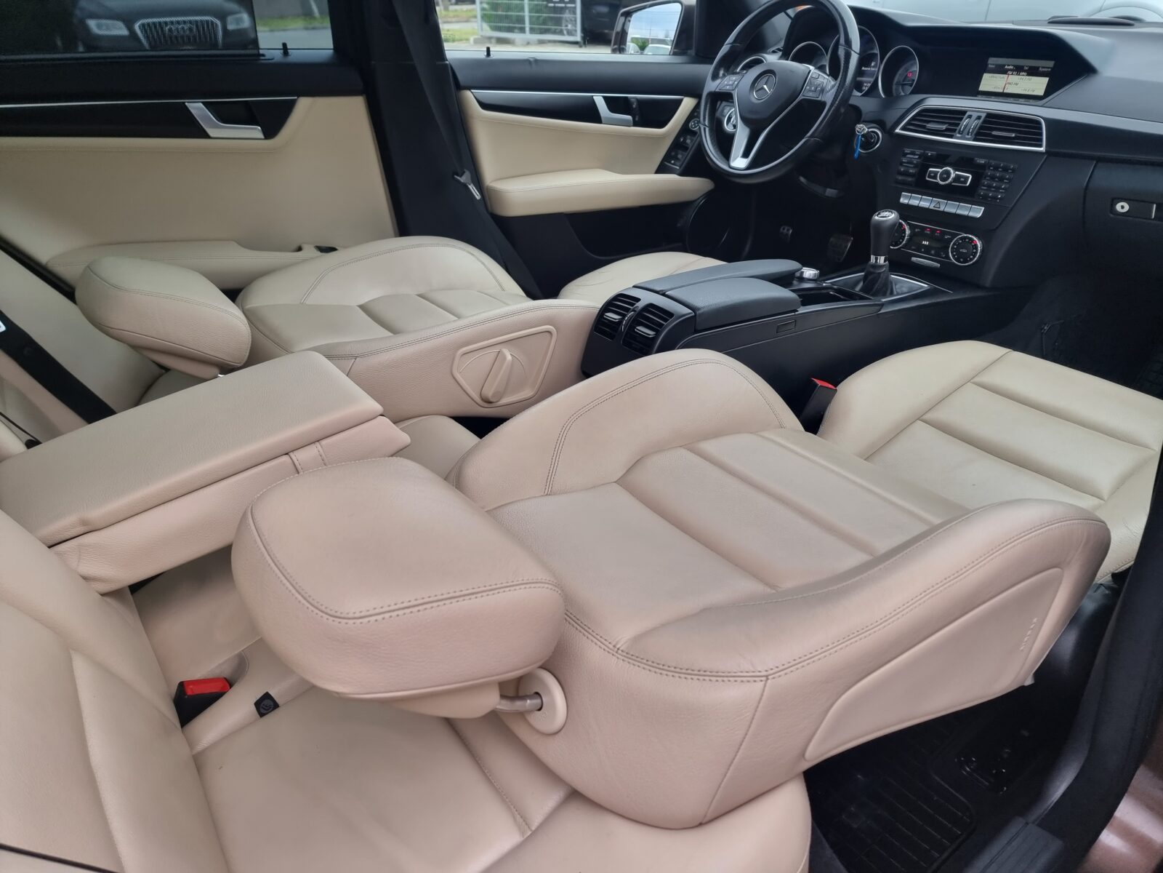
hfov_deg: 71.6
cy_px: 436
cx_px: 582
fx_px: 806
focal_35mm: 24
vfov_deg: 56.8
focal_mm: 6.7
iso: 80
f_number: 1.8
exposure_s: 1/120
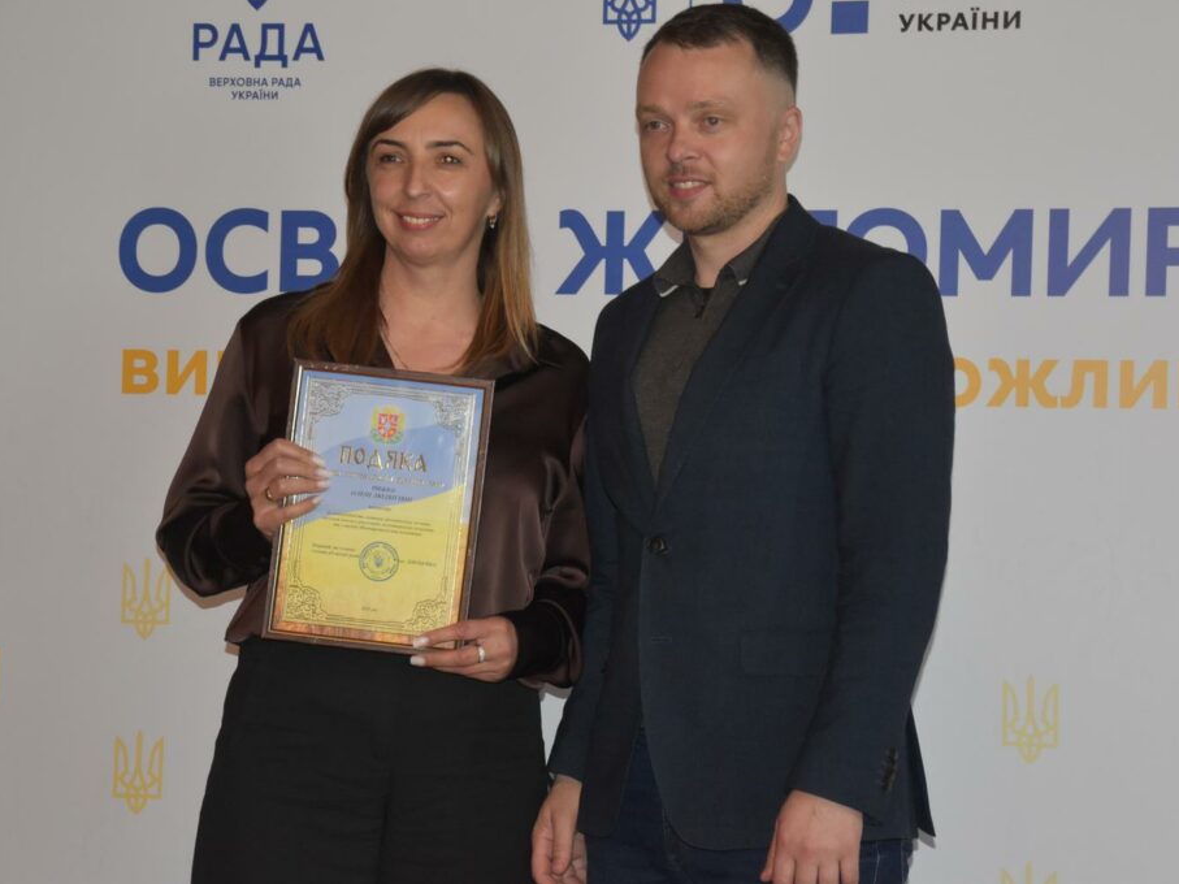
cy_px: 441
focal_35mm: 101
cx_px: 599
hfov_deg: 19.5
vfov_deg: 14.6
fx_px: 3440
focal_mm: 62
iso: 1600
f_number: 5.3
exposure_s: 1/60
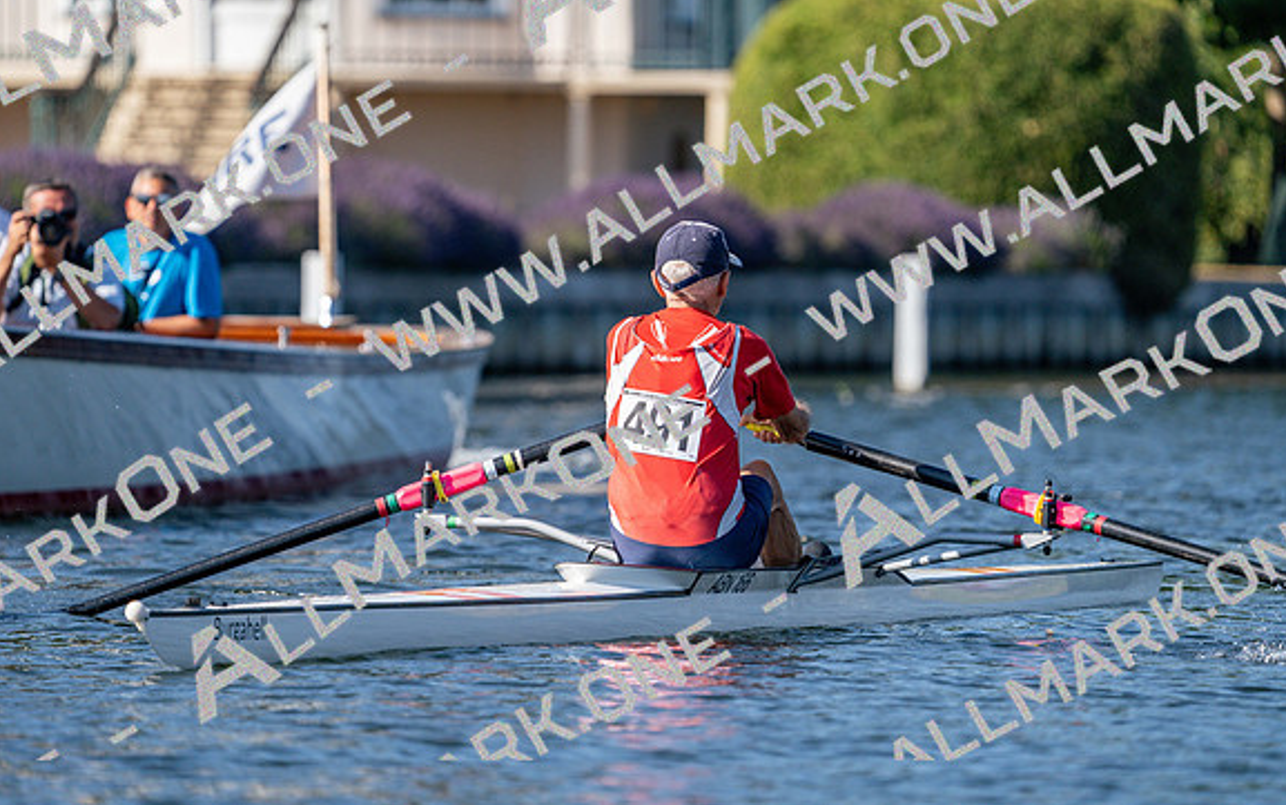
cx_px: 644
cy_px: 378
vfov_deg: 3.1
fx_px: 14900
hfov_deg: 4.9
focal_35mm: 425
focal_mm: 415
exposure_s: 1/1600
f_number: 6.3
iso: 320
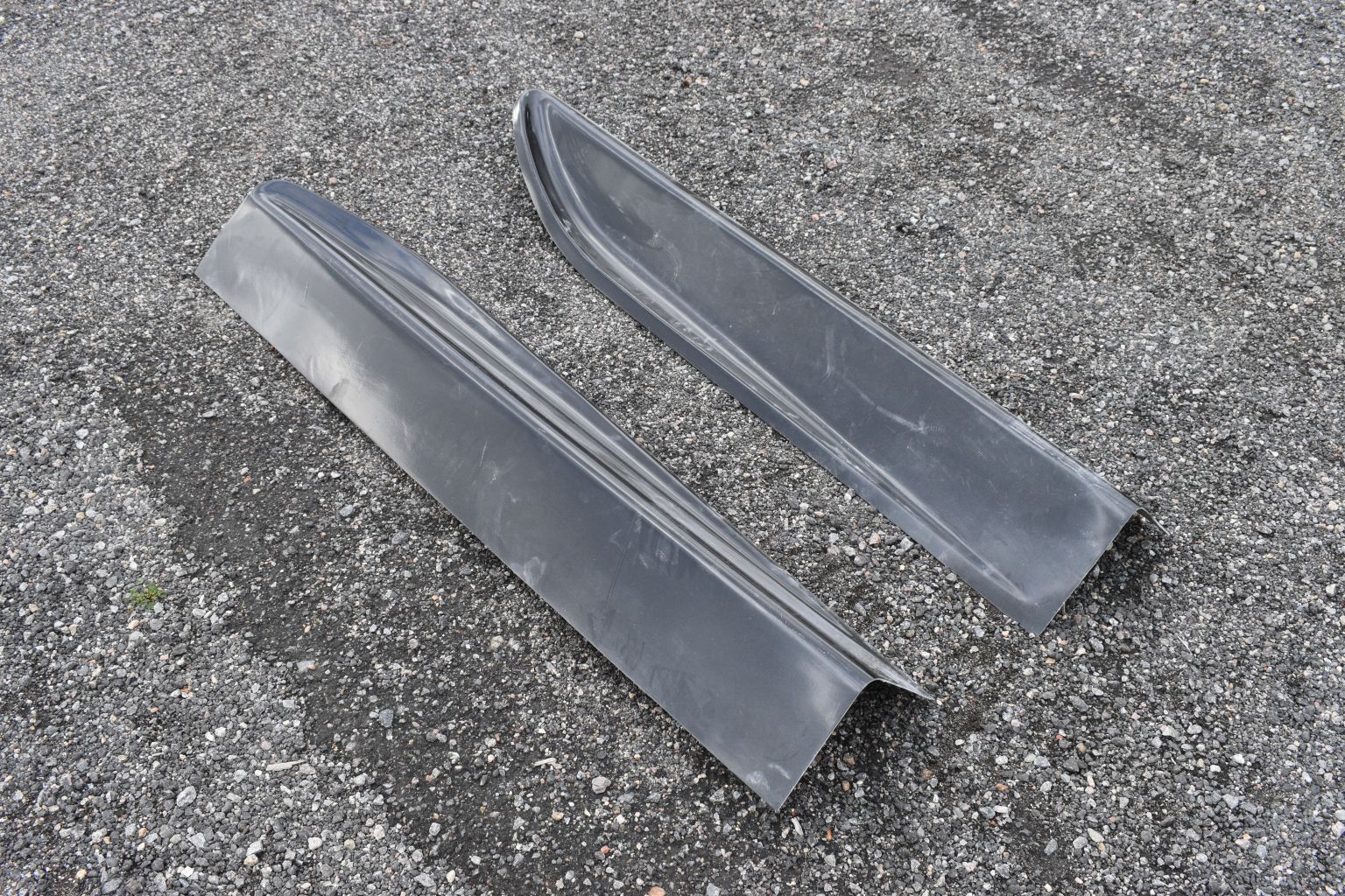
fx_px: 1289
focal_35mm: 34
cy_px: 448
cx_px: 672
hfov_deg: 55.1
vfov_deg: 38.4
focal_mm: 23
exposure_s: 1/320
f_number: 9
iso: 1250
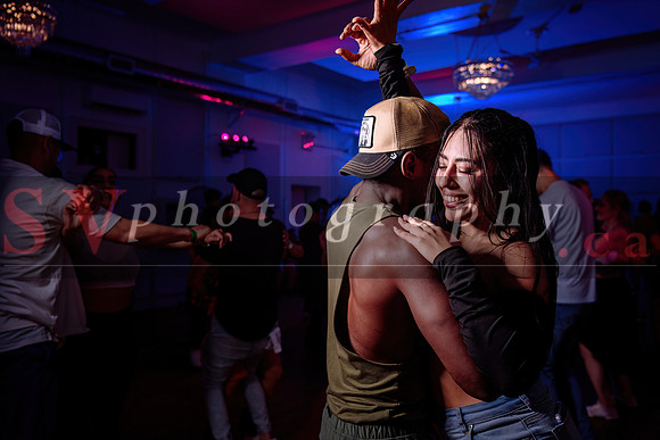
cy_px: 220
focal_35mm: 34
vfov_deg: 38.9
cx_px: 330
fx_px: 623
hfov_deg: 55.8
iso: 800
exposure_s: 1/80
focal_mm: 34
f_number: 3.5
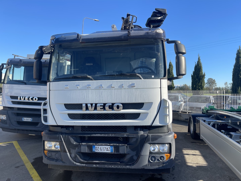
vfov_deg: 54.9
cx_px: 120
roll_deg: +0.0
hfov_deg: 69.4
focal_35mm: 25
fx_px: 174
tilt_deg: -0.9
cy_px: 90
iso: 32
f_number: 1.6
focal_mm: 5.1
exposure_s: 1/1795
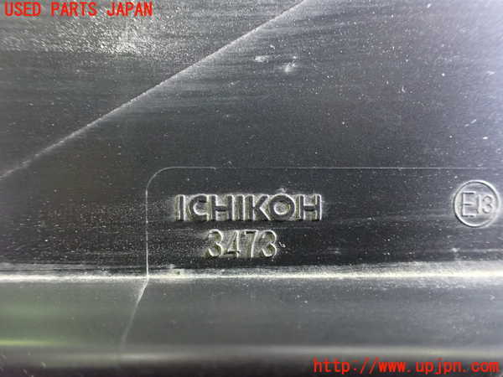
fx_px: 436
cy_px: 188
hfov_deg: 60.0
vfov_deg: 46.8
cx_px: 252
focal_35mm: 30
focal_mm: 5.4
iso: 1250
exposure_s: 1/30
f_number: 2.3
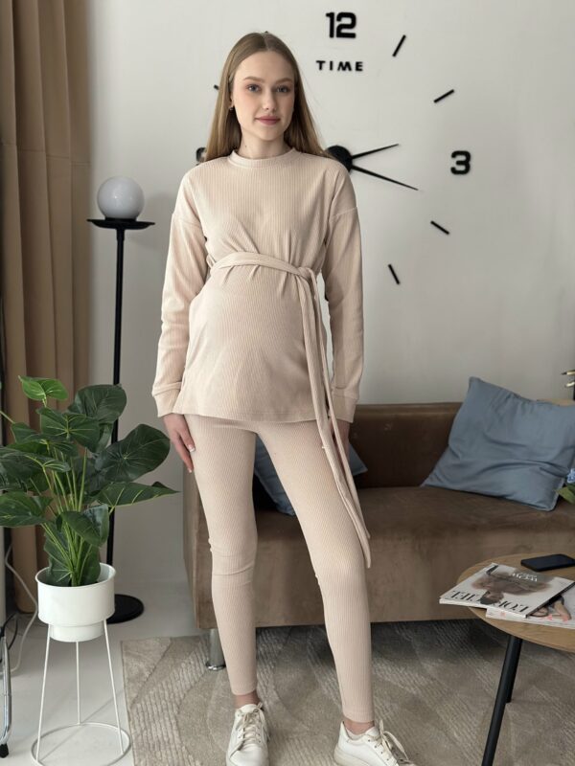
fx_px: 1063
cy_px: 383
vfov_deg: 39.7
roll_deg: -1.6
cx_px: 288
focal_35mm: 48
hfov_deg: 30.3
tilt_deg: -8.1
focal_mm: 6.86
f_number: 1.78
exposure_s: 1/60
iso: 250
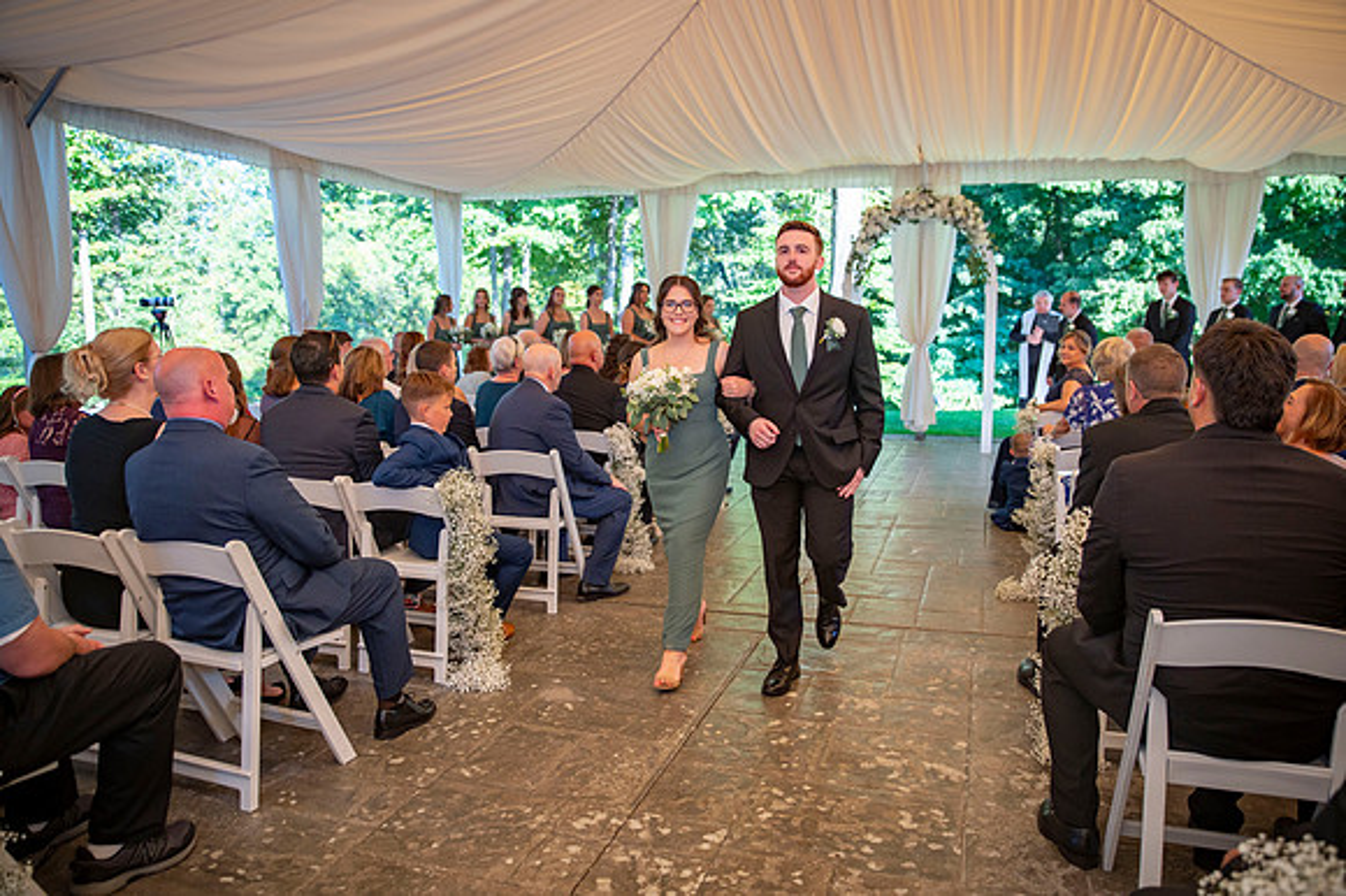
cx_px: 673
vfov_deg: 48.9
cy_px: 448
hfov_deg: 68.7
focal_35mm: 26
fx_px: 986
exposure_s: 1/1250
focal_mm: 26
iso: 800
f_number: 2.8
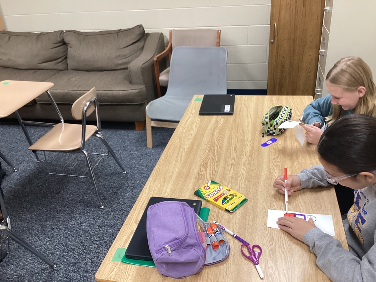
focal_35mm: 31
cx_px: 188
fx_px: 337
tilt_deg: -29.0
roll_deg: +4.2
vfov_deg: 45.4
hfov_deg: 58.4
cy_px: 141
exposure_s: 1/50
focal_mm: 3.3
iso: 125
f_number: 2.4
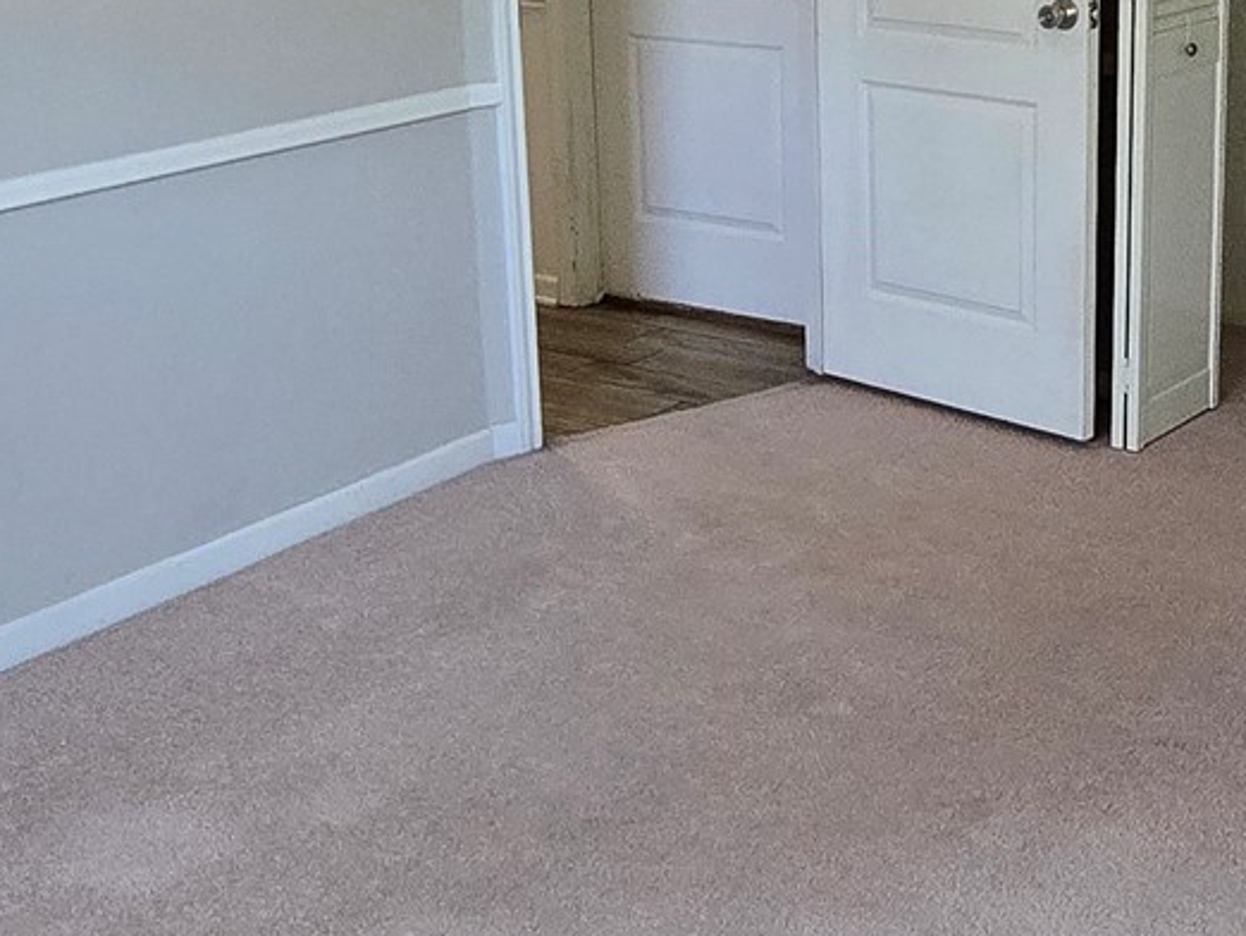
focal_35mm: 51
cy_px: 205
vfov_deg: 28.1
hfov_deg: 36.7
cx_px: 924
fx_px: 1837
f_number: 2.2
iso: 400
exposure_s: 1/60
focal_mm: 2.2
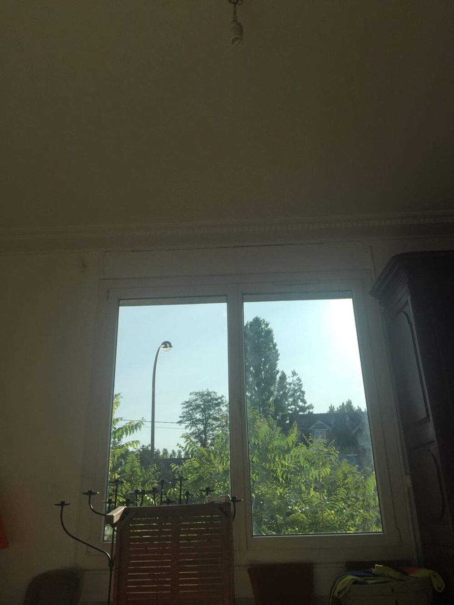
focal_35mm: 29
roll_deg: +1.9
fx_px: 507
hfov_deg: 48.2
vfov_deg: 61.7
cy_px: 302
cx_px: 227
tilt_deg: +22.4
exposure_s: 1/2475
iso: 32
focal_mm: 4.15
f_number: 2.2
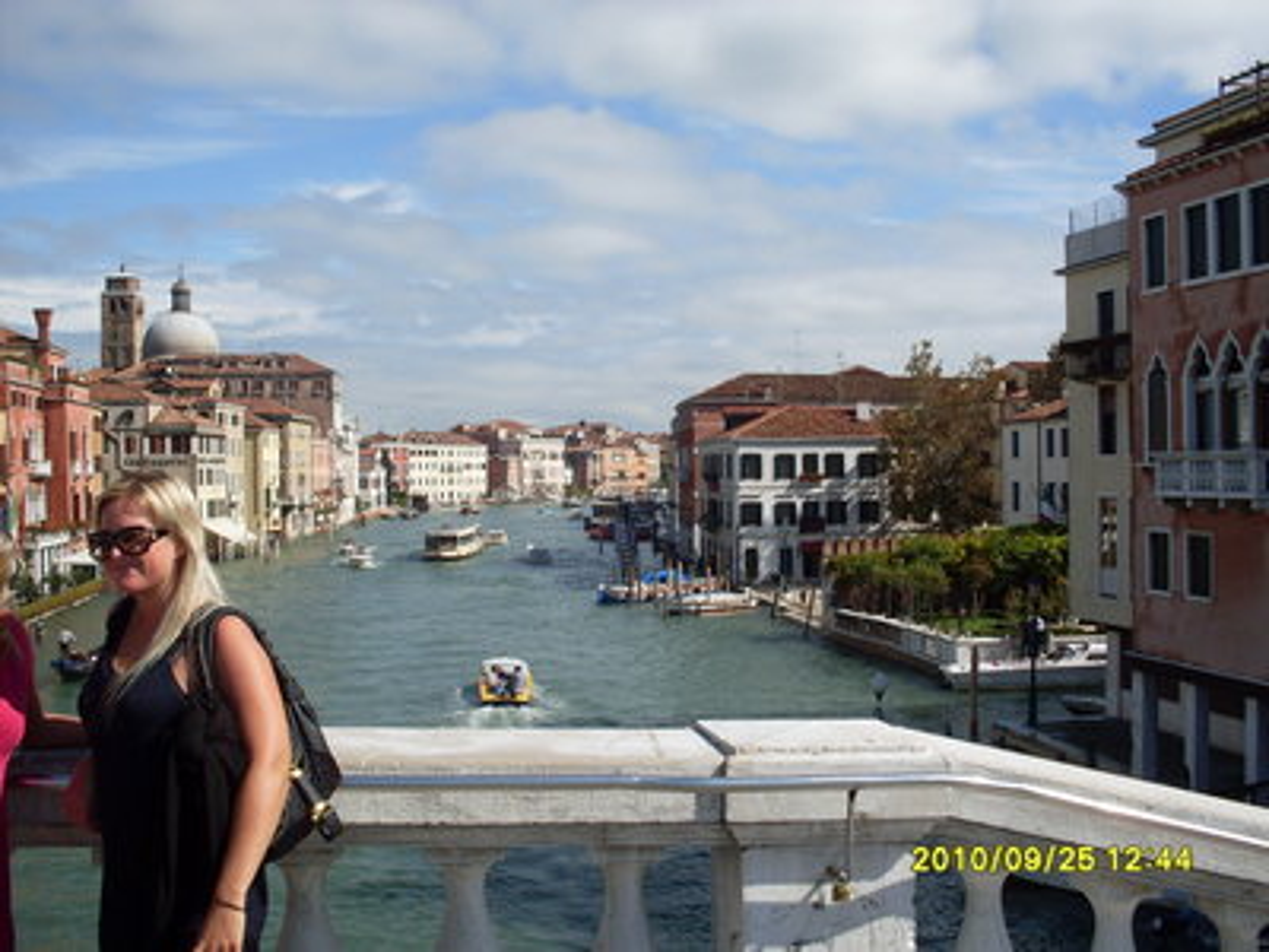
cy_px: 476
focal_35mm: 38
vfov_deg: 37.7
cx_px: 634
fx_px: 1393
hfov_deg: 49.0
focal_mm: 6.3
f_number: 8.4
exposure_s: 1/250
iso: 80
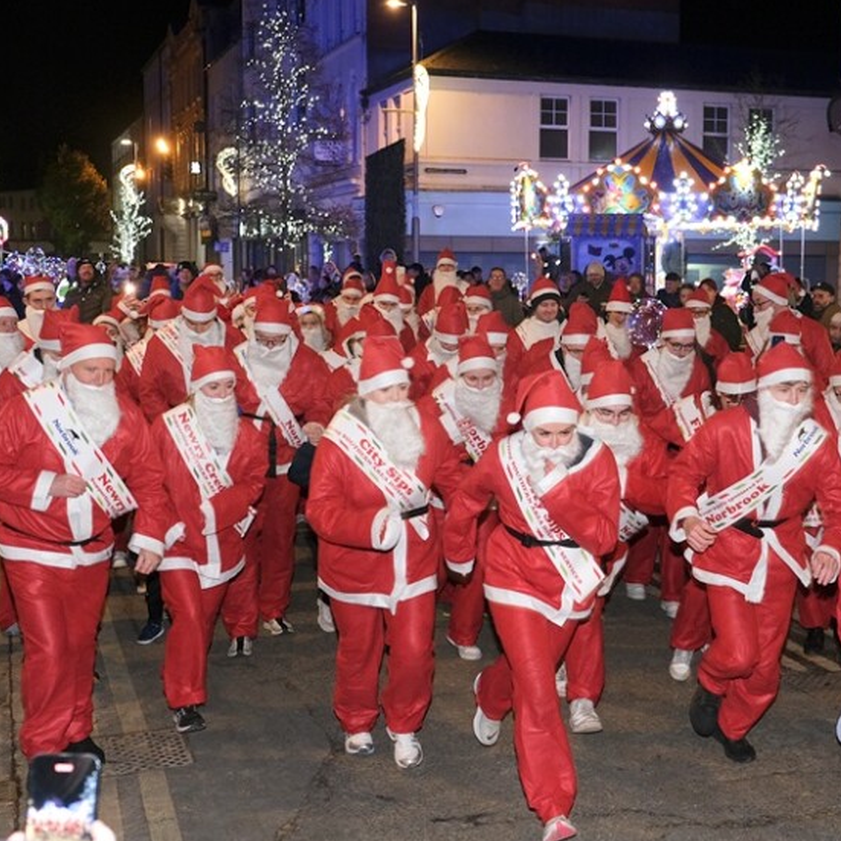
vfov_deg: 39.2
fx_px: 1182
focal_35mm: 43
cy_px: 444
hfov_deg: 38.4
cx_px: 607
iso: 1000
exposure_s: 1/60
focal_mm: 20.5
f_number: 3.2
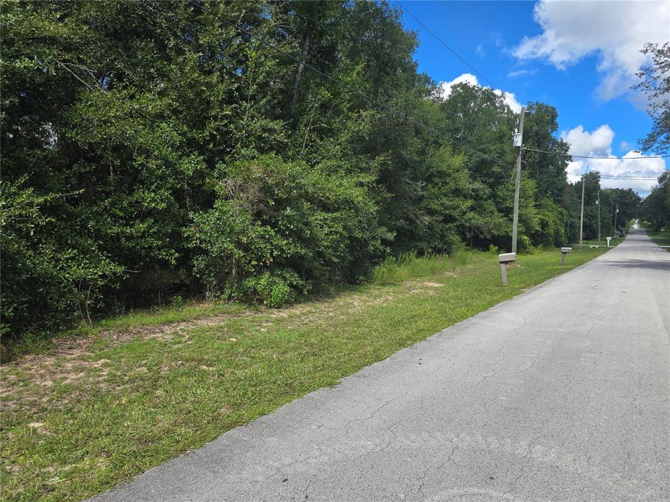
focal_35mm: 23
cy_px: 251
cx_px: 335
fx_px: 445
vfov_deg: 58.9
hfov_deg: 73.9
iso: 12
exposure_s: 1/449
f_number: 1.7
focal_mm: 6.3
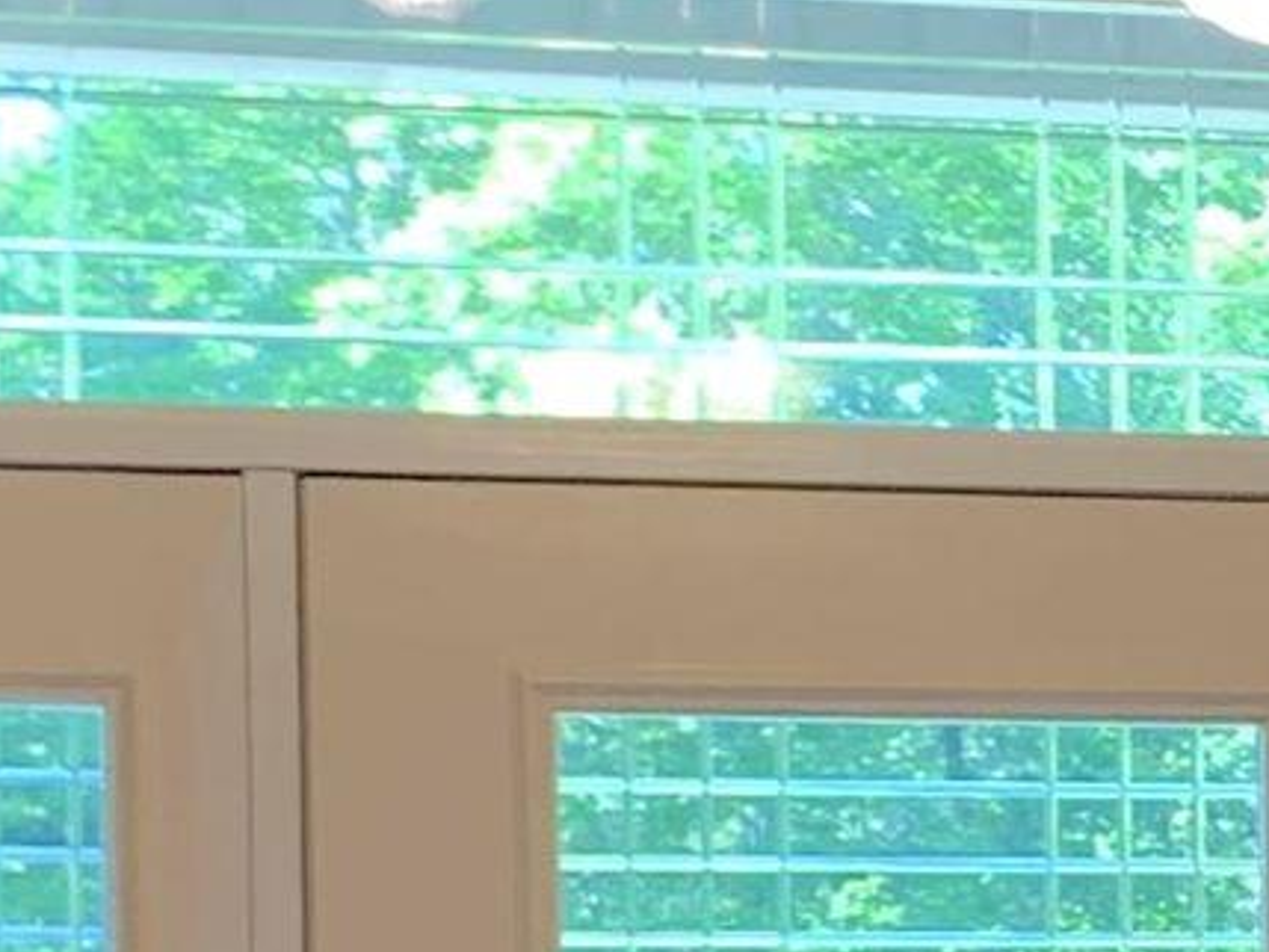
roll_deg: -0.2
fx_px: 6821
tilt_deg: +0.4
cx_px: 1914
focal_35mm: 186
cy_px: 1224
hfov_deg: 10.3
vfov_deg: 7.9
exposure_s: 1/60
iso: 80
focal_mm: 4.25
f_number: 1.8
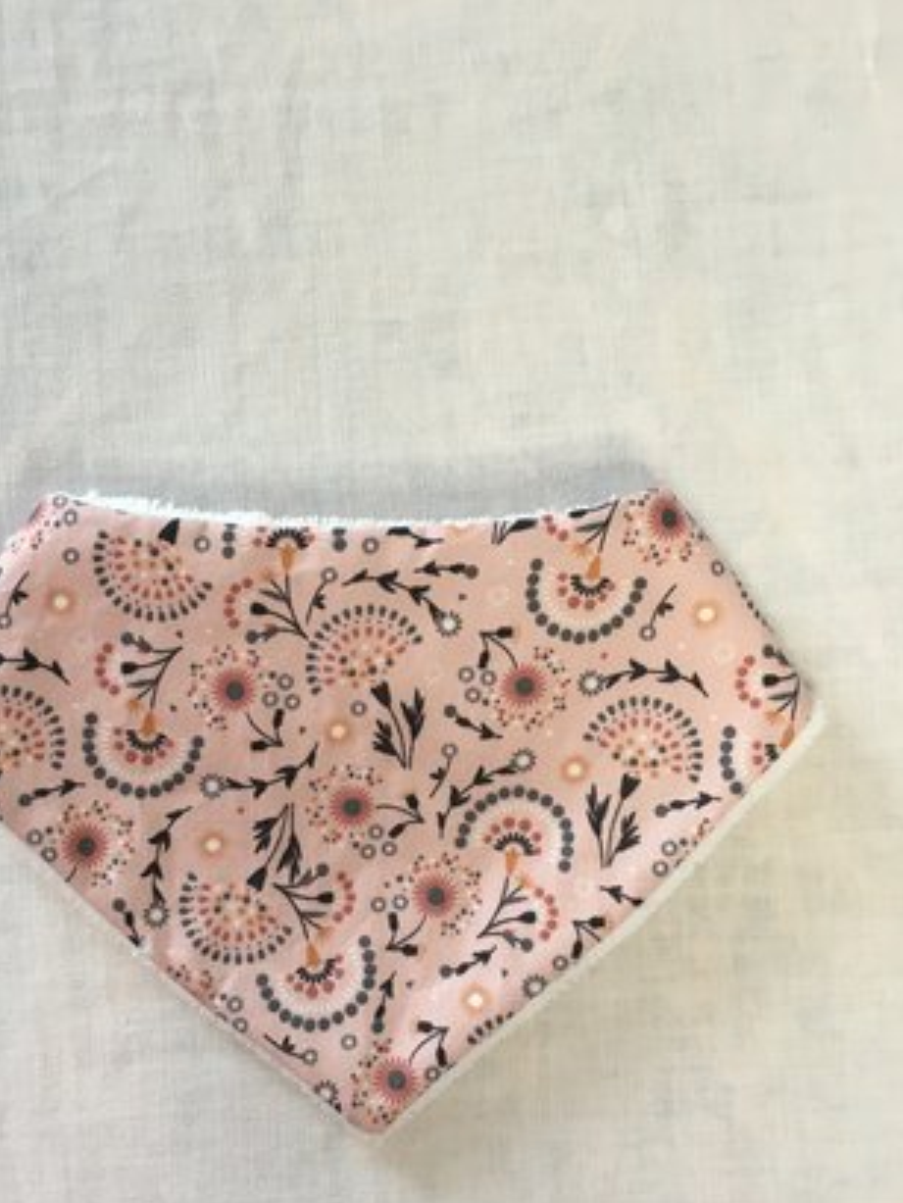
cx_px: 376
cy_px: 700
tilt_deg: -86.5
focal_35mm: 34
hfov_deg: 41.7
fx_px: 1182
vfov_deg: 53.7
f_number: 2.2
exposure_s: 1/33
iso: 32
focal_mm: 4.15
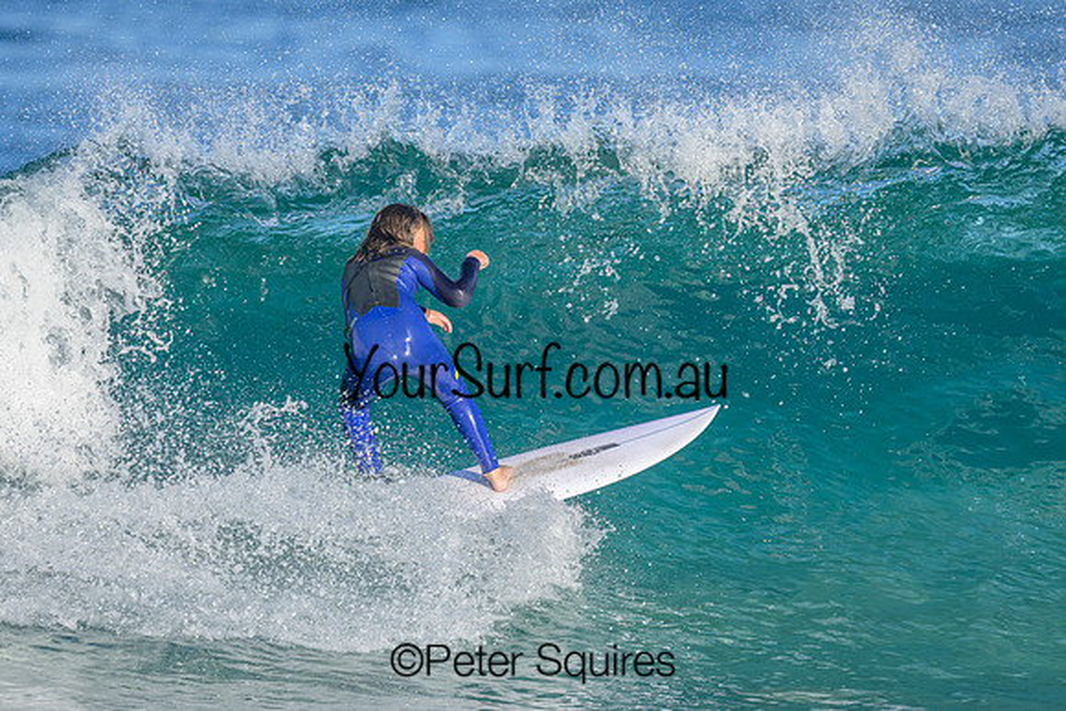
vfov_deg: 1.4
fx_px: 29900
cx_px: 538
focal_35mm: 1010
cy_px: 438
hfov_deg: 2.0
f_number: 6.3
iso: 450
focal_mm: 800
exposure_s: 1/2000
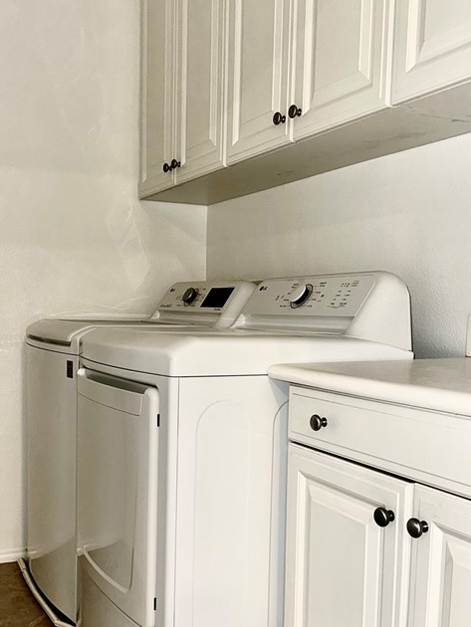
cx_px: 193
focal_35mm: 39
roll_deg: -1.8
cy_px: 390
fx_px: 707
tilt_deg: -6.7
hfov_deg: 36.7
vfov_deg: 47.4
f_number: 1.78
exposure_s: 1/25
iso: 64
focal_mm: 6.86
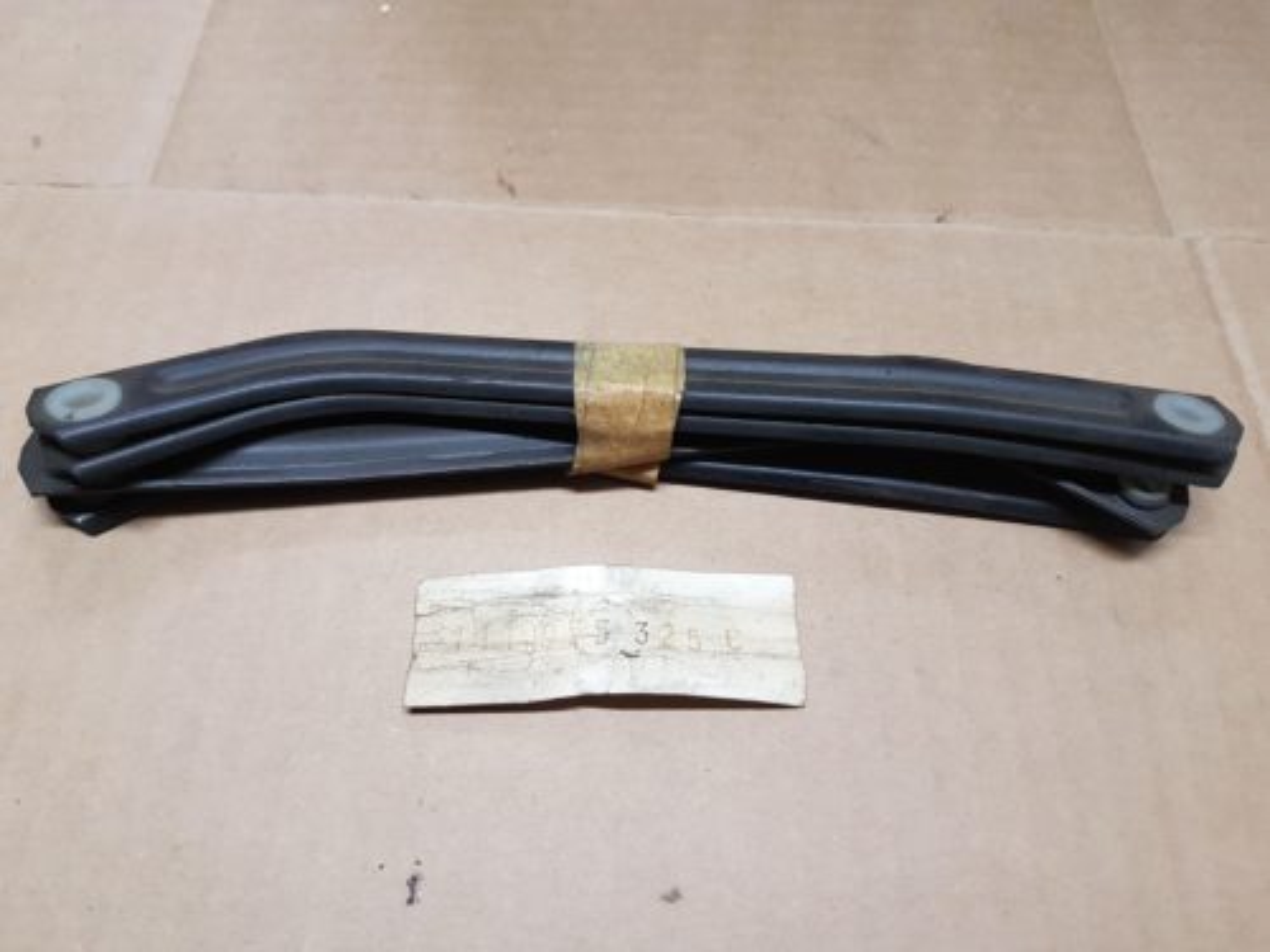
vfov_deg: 53.1
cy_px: 476
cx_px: 635
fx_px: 954
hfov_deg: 67.3
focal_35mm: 26
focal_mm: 4.2
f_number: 1.7
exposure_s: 1/33
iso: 160
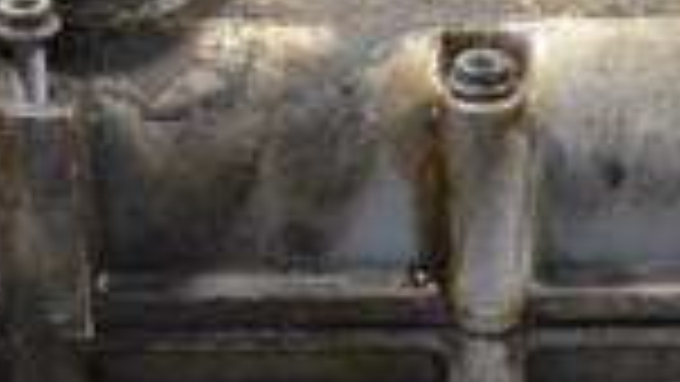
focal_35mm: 250
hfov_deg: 8.6
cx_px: 486
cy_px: 144
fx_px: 4509
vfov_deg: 4.9
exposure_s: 1/200
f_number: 7.1
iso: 3200
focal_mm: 40
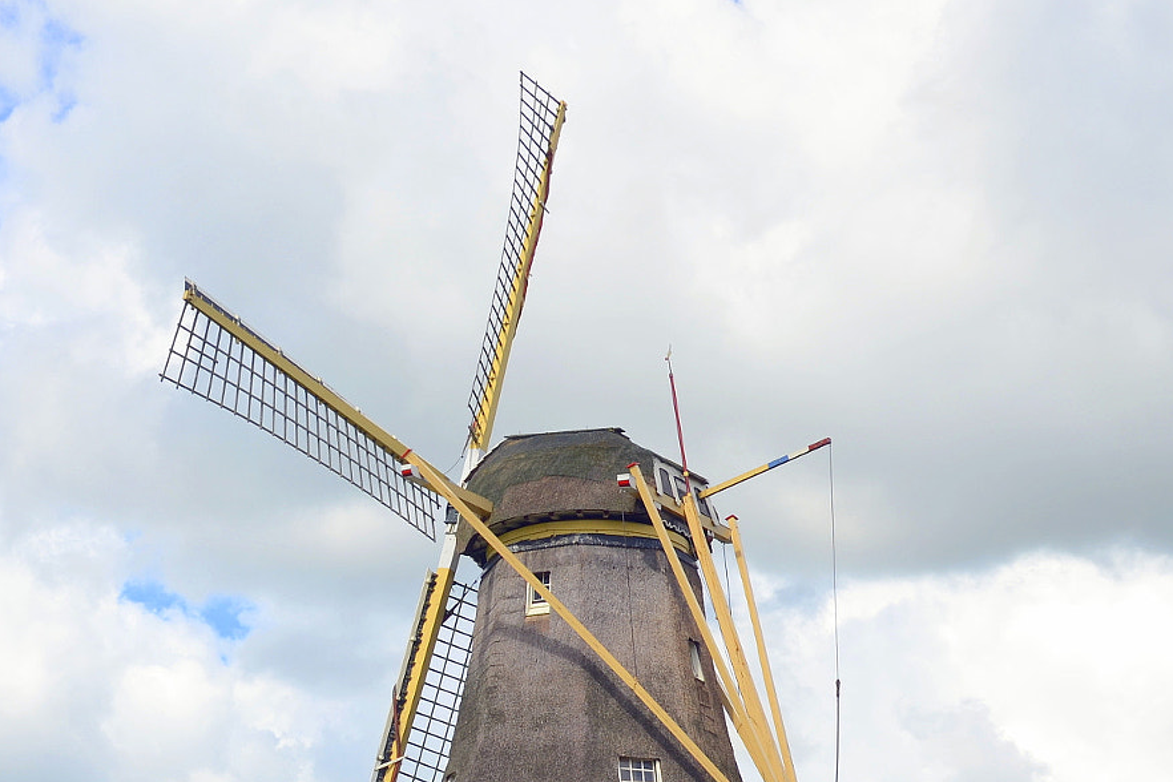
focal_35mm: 68
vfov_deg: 19.7
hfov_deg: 28.9
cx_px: 209
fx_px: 2212
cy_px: 680
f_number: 9
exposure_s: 1/320
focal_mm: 25
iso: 100
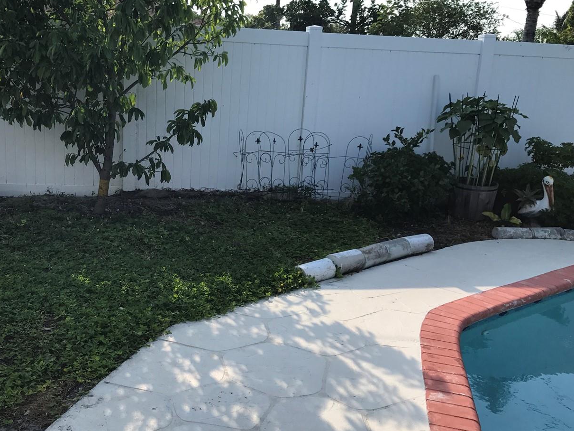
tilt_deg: -11.7
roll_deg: -3.0
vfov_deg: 38.7
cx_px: 202
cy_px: 217
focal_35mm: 37
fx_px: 613
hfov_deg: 49.5
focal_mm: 3.99
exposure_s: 1/1497
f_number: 1.8
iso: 20
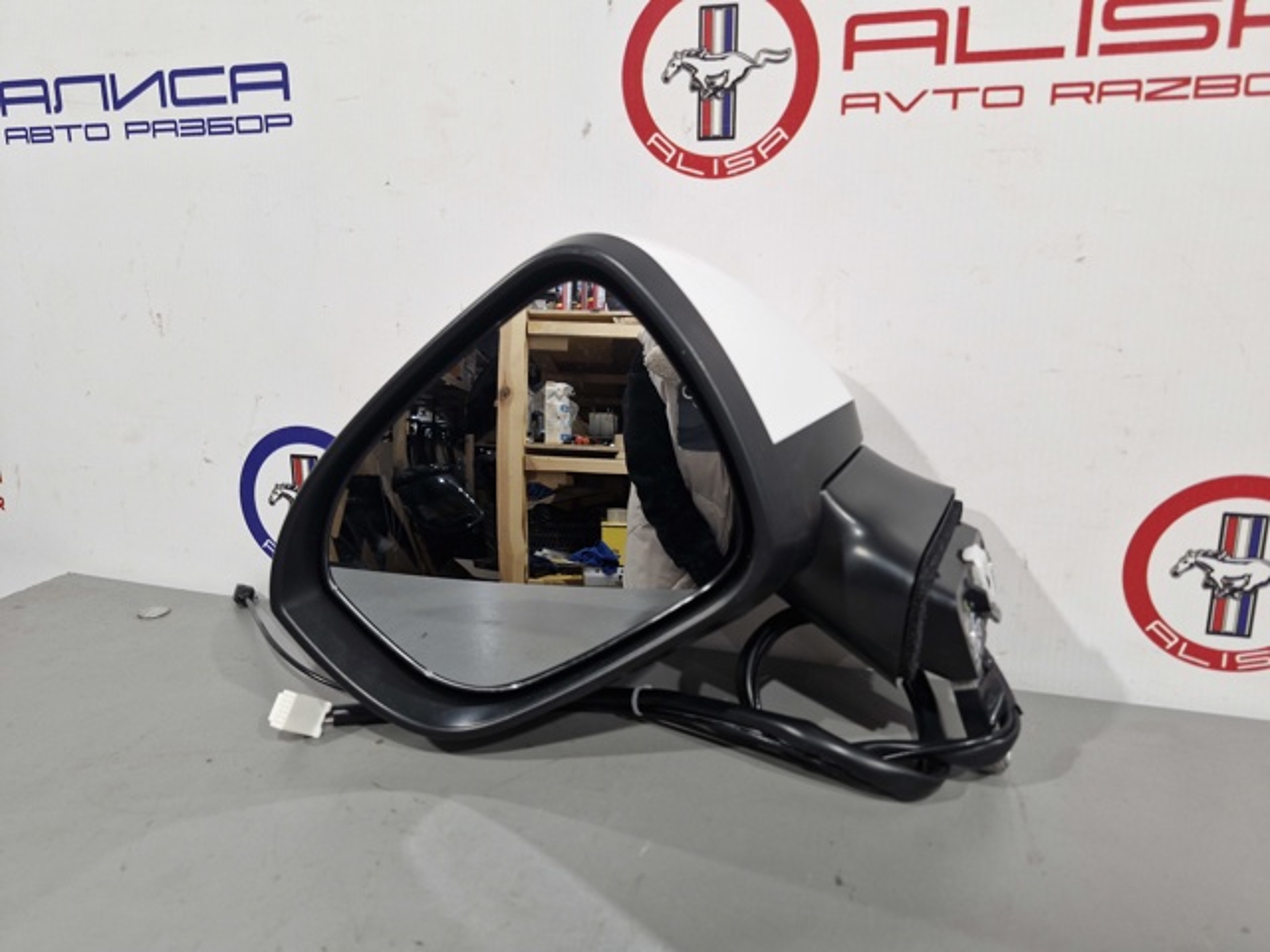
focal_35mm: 23
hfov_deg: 73.9
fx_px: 844
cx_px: 635
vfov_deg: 58.9
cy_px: 476
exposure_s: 1/51
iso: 125
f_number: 1.8
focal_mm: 5.54
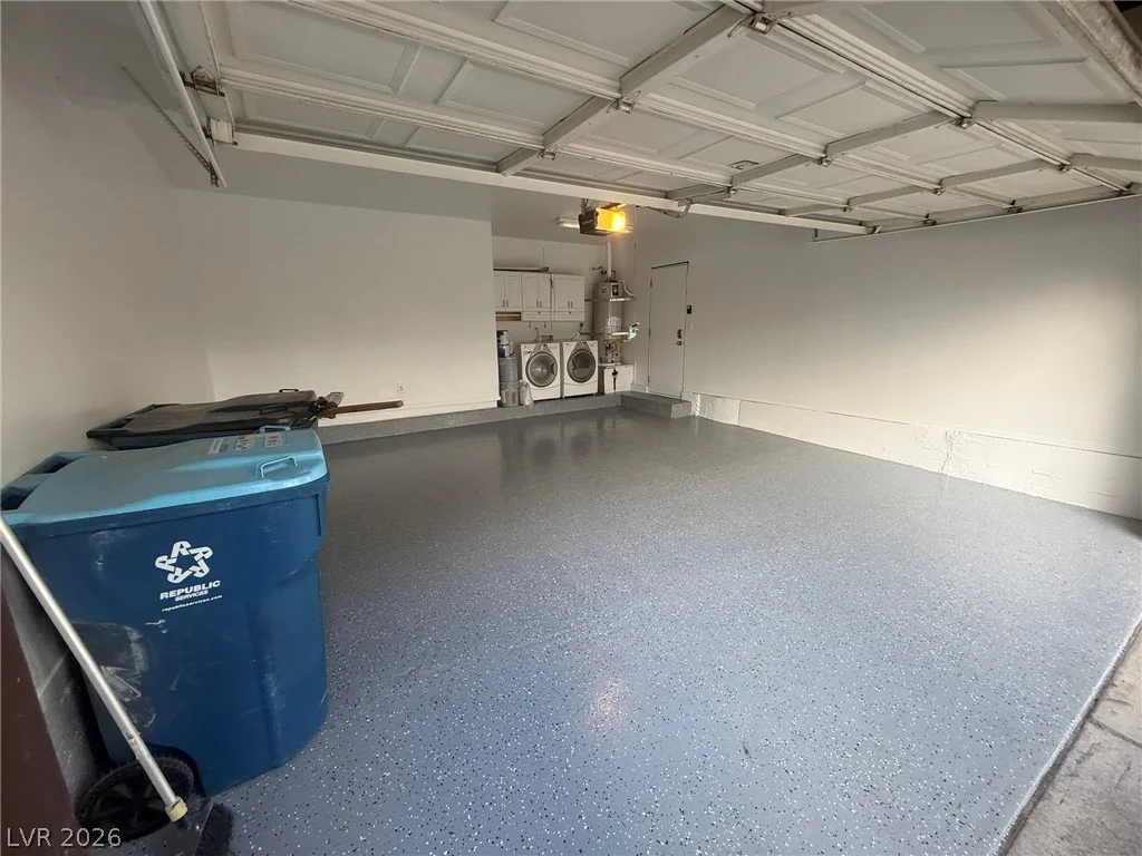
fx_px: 462
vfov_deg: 85.7
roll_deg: +1.1
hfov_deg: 102.1
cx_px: 571
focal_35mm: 14
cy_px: 428
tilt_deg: -10.8
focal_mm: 2.22
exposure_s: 1/99
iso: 160
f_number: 2.2
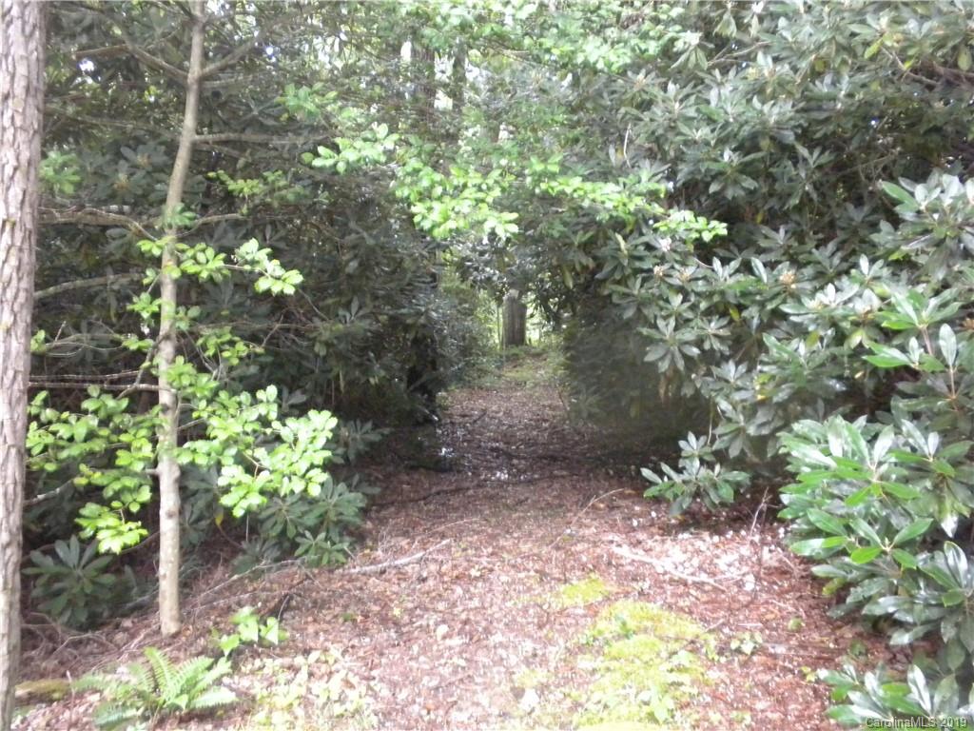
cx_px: 487
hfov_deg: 50.1
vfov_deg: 38.7
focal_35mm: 37
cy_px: 366
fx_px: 1041
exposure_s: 1/30
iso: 800
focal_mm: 6.6
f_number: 3.5
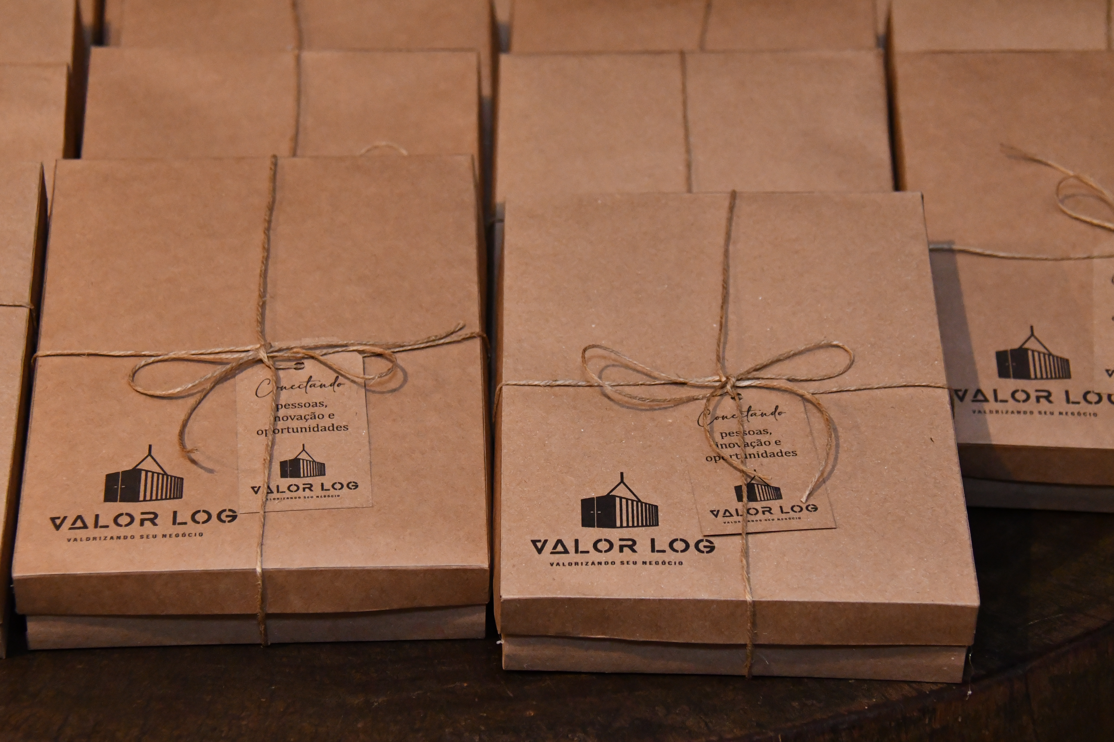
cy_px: 371
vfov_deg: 12.7
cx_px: 557
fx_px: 3342
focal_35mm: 108
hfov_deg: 18.9
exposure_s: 1/160
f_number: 5.6
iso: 4500
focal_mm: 72
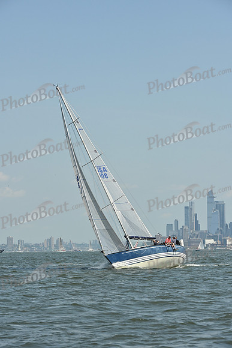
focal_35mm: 122
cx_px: 116
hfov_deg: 11.2
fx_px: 1179
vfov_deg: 16.8
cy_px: 174
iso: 320
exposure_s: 1/1250
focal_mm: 122
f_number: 10
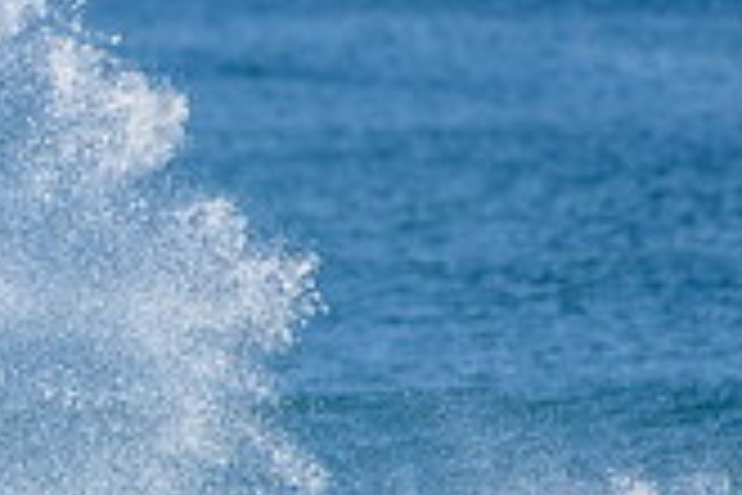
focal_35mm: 1756
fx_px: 36190
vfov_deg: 0.8
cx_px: -297
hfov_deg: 1.2
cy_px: 533
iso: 160
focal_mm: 500
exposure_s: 1/1600
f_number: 5.6
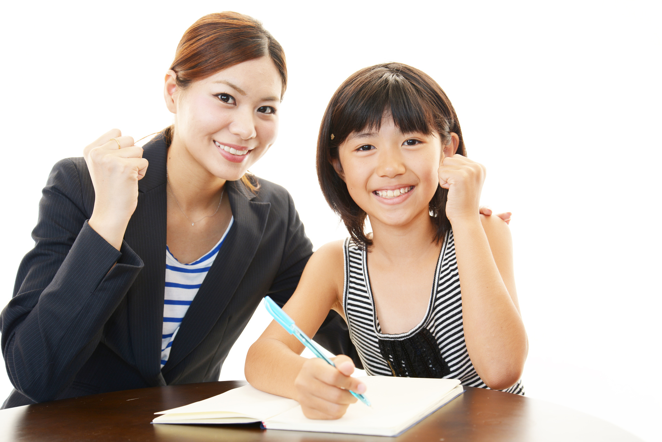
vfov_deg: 27.0
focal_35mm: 50
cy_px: 221
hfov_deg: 39.6
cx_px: 331
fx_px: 920
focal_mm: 50
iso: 100
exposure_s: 1/50
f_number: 5
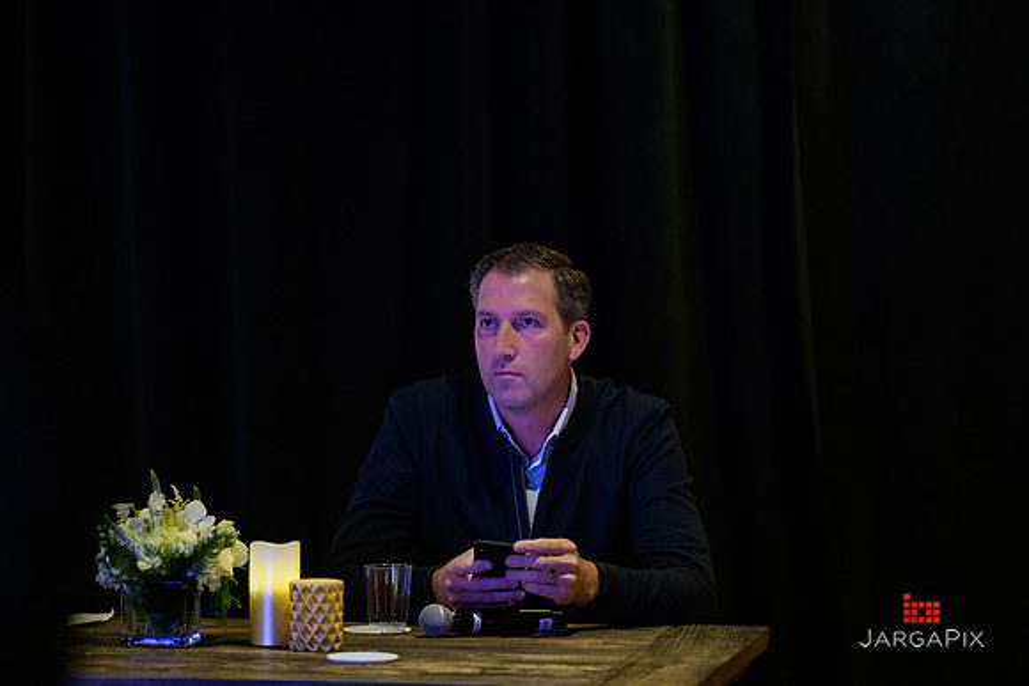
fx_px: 5718
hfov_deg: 10.3
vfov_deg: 6.9
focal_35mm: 200
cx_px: 514
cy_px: 343
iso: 1600
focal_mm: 200
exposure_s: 1/50
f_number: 3.2
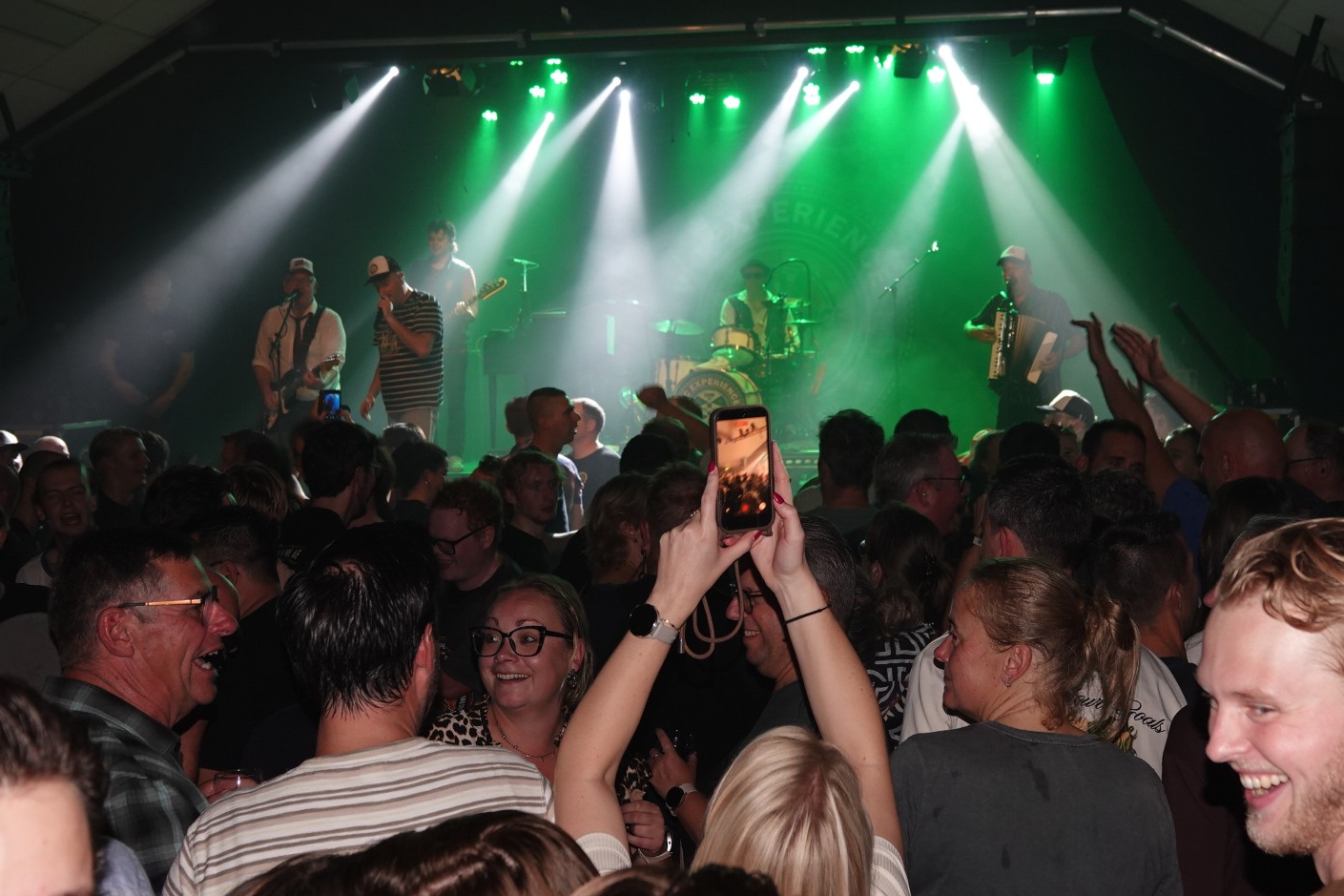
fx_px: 1717
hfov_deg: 42.7
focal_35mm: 46
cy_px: 419
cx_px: 731
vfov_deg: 29.2
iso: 400
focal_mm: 14.65
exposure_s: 1/30
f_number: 3.2
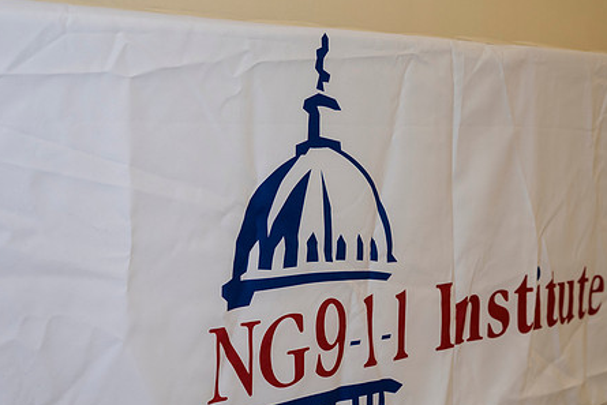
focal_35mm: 60
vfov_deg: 22.6
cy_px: 239
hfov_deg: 33.4
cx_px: 333
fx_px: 1012
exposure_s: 1/125
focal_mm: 46
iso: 900
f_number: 4.5
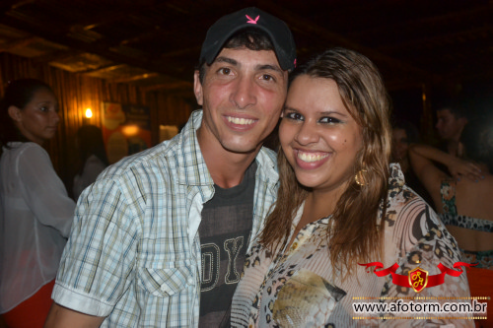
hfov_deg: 49.6
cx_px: 246
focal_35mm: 39
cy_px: 164
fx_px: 534
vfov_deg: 34.2
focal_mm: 26
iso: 1800
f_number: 3.8
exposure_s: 1/60
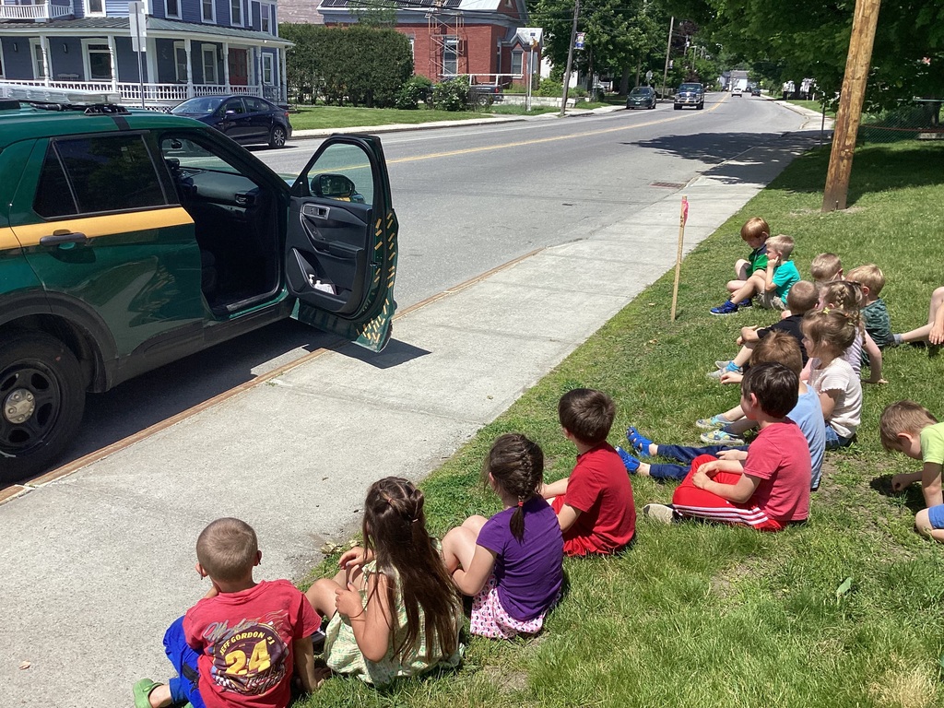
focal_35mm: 31
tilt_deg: -17.0
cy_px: 354
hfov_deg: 58.4
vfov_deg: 45.4
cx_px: 472
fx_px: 845
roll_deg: -1.9
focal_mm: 3.3
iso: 25
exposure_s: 1/1698
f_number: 2.4
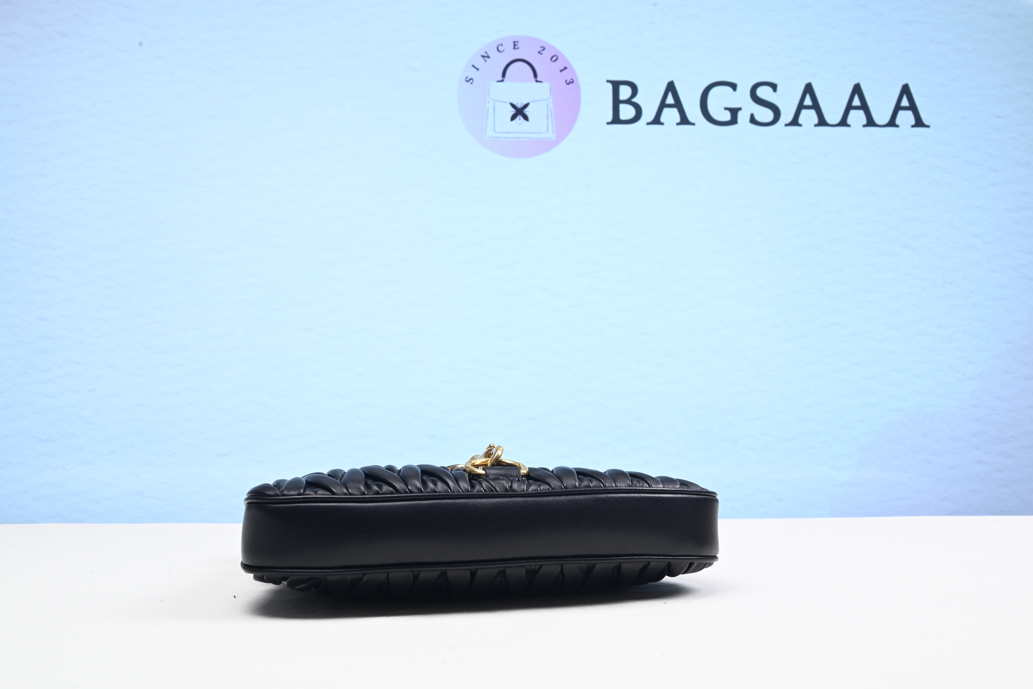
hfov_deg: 46.4
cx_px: 516
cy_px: 344
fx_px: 1206
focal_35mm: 42
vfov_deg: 31.9
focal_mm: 42
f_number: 16
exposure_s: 1/2
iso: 100
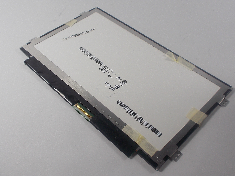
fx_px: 251
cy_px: 88
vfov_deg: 38.7
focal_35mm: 37
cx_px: 118
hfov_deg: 50.1
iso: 80
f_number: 3.7
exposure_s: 1/80
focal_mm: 5.2
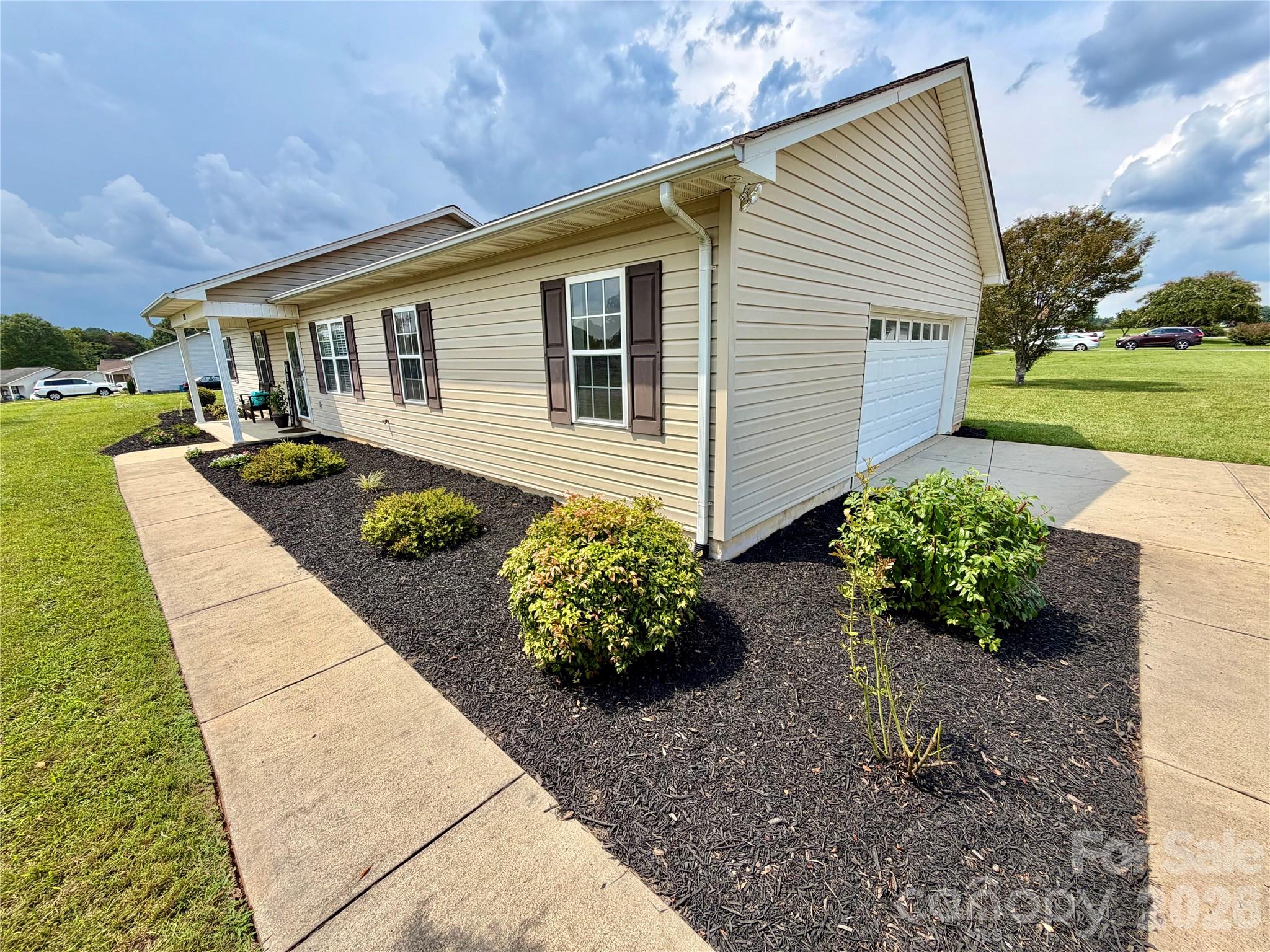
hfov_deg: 102.1
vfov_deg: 85.7
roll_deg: +1.6
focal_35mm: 14
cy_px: 476
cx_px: 635
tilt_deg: -13.6
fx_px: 514
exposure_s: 1/770
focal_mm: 2.22
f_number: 2.2
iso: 32
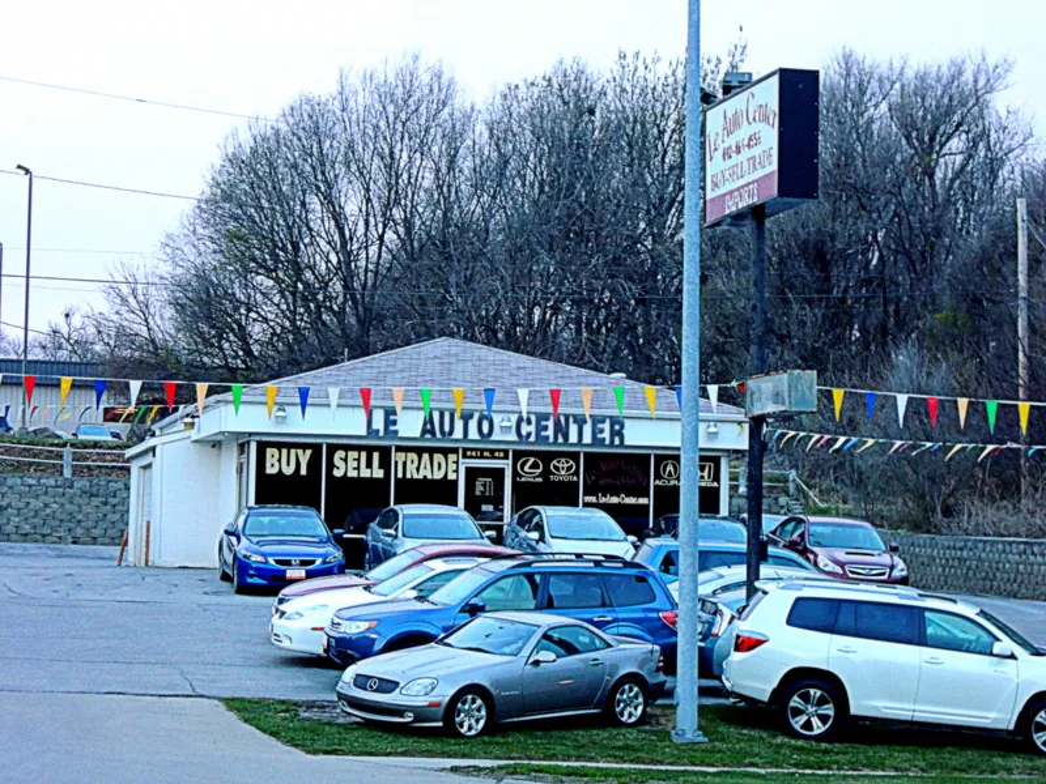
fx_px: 3022
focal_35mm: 100
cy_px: 392
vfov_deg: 14.8
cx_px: 523
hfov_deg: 19.6
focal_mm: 17.9
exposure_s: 1/20
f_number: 6.9
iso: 800
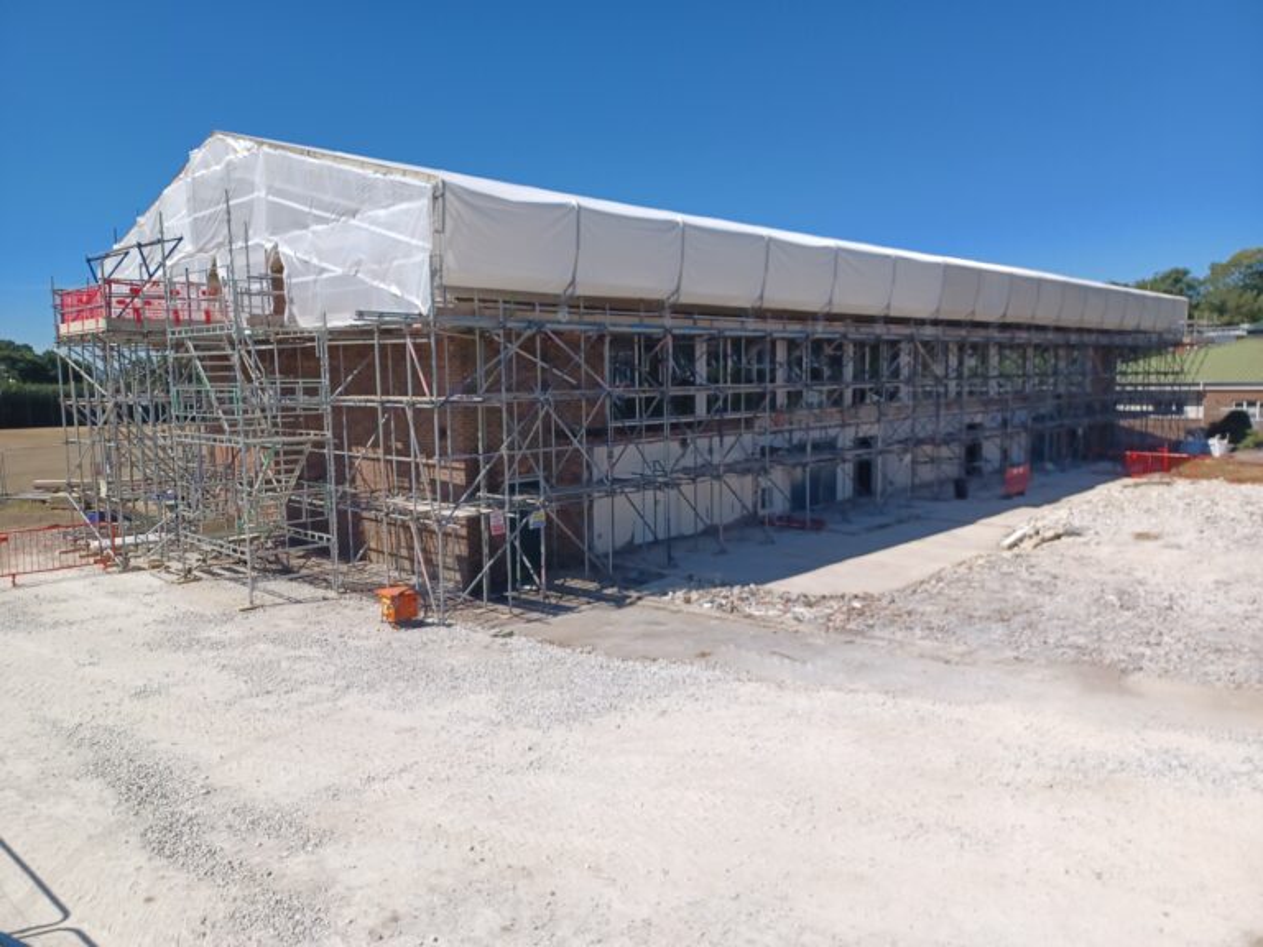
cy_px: 474
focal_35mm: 25
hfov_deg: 69.4
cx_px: 632
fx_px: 912
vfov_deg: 54.9
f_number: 1.8
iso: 32
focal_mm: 4.6
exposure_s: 1/683
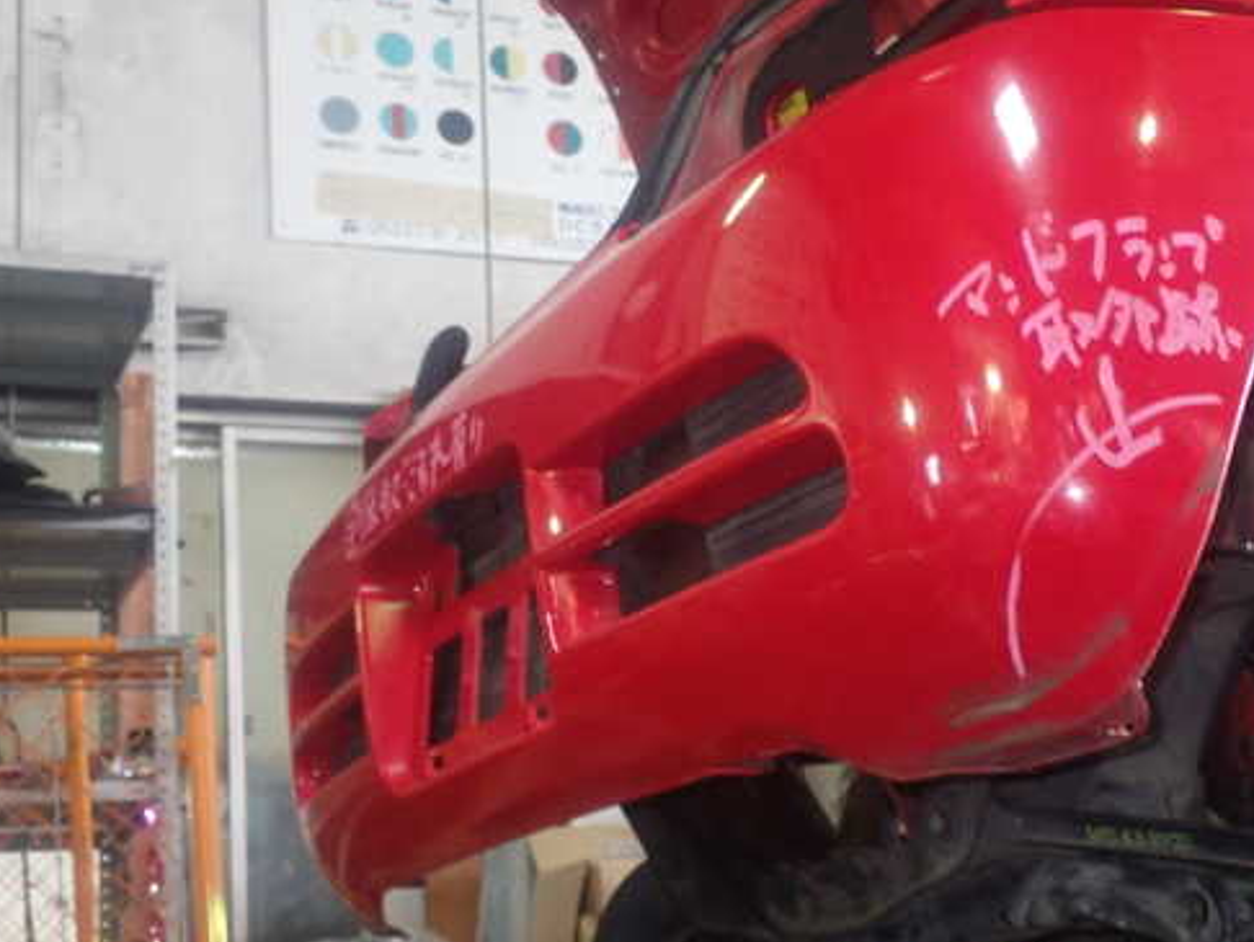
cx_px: 650
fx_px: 2102
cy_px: 428
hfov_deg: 33.2
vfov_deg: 25.2
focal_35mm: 58
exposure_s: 1/50
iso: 800
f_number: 3.1
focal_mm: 8.4
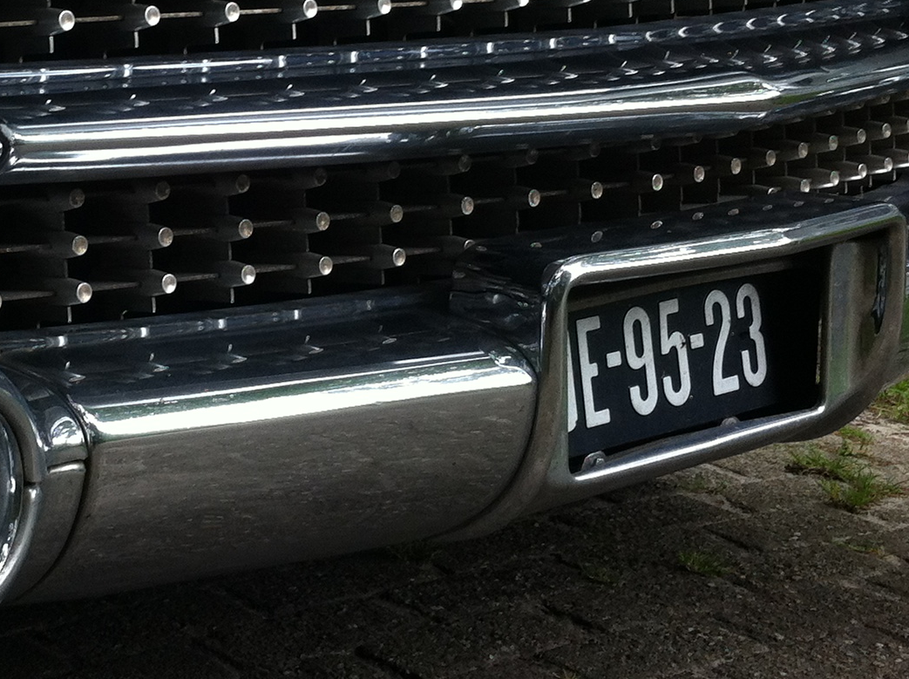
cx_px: 201
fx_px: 2281
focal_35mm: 87
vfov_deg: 16.8
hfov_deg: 22.3
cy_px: 128
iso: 80
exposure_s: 1/133
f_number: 2.8
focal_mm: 3.85
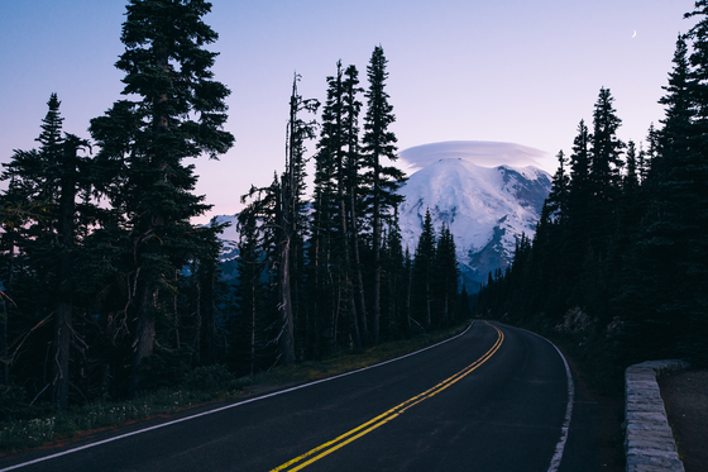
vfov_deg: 36.9
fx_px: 708
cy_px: 236
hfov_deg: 53.1
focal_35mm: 36
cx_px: 354
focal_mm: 36
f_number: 2.8
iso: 400
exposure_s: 1/160
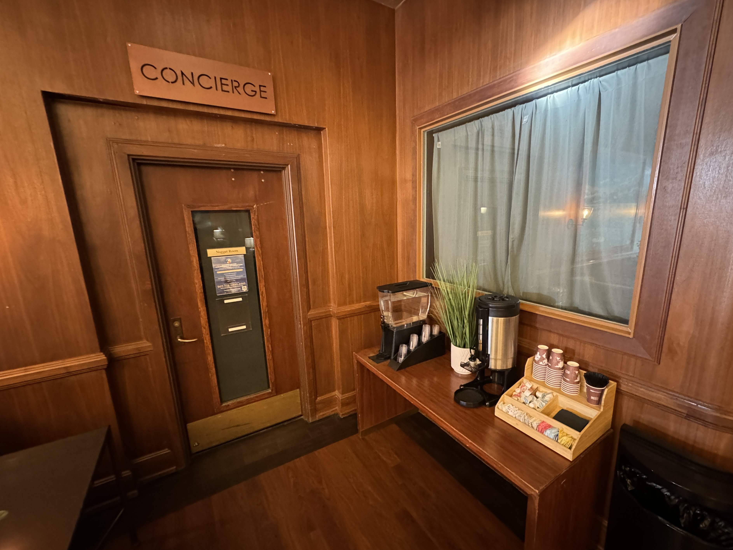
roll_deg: +1.7
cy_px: 286
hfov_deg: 98.1
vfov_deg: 81.7
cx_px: 380
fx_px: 318
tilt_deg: -13.4
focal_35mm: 15
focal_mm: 2.22
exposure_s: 1/40
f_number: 2.2
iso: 1250
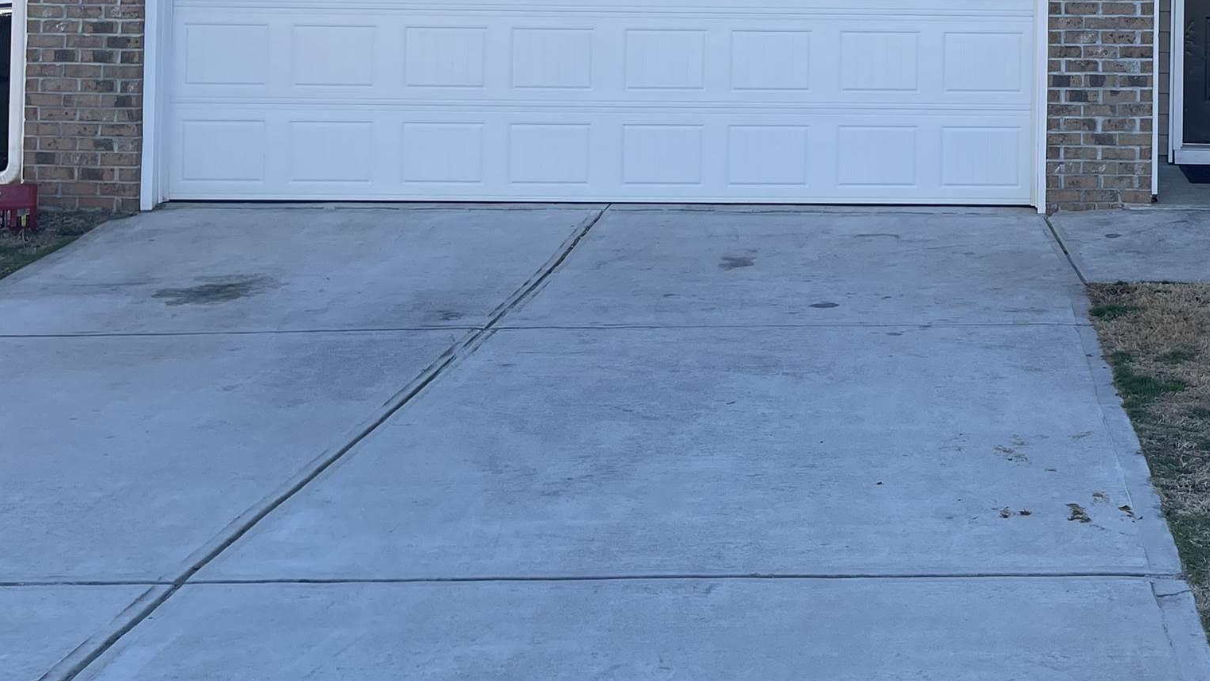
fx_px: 1765
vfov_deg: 20.4
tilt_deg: -0.3
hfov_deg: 35.8
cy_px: -142
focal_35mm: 55
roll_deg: -1.0
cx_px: 1068
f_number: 1.6
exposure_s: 1/807
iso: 32
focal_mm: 5.1
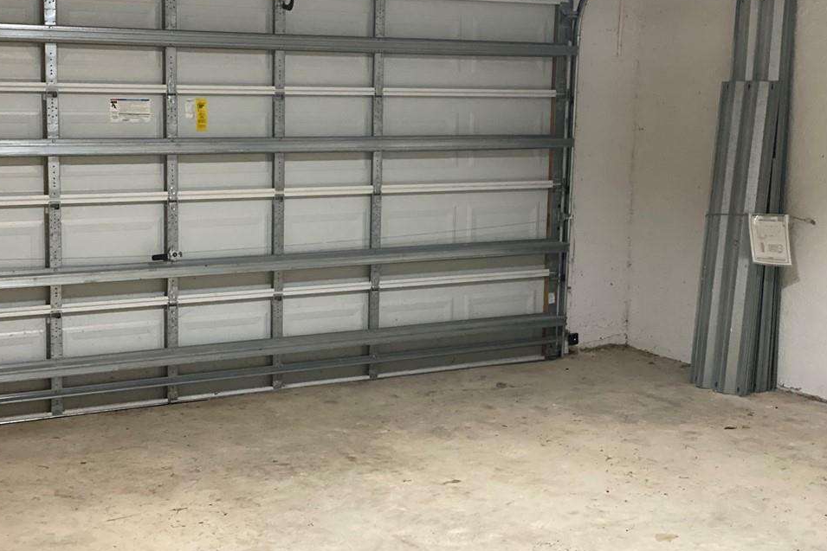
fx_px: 1332
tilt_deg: -7.1
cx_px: 417
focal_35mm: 58
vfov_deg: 23.4
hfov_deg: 34.5
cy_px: 250
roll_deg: -1.1
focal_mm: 6
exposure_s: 1/24
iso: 320
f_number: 2
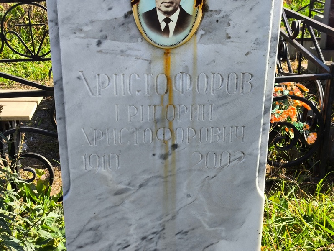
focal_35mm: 50
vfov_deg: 29.1
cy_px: 126
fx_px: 483
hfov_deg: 38.2
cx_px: 167
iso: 50
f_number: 1.7
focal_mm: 4.71
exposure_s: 1/477
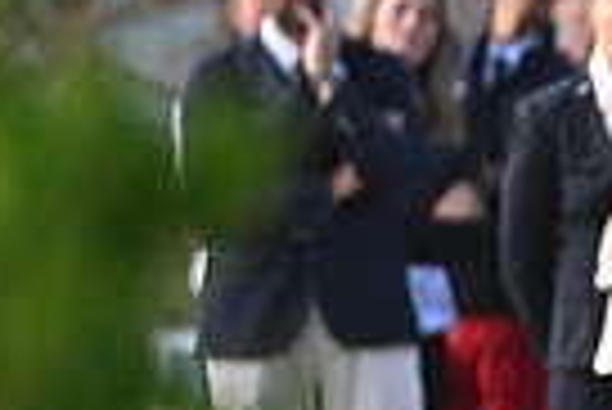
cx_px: 1278
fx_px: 28965
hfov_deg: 1.2
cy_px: 160
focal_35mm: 1702
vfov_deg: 0.8
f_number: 5
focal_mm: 400
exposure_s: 1/1600
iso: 1100
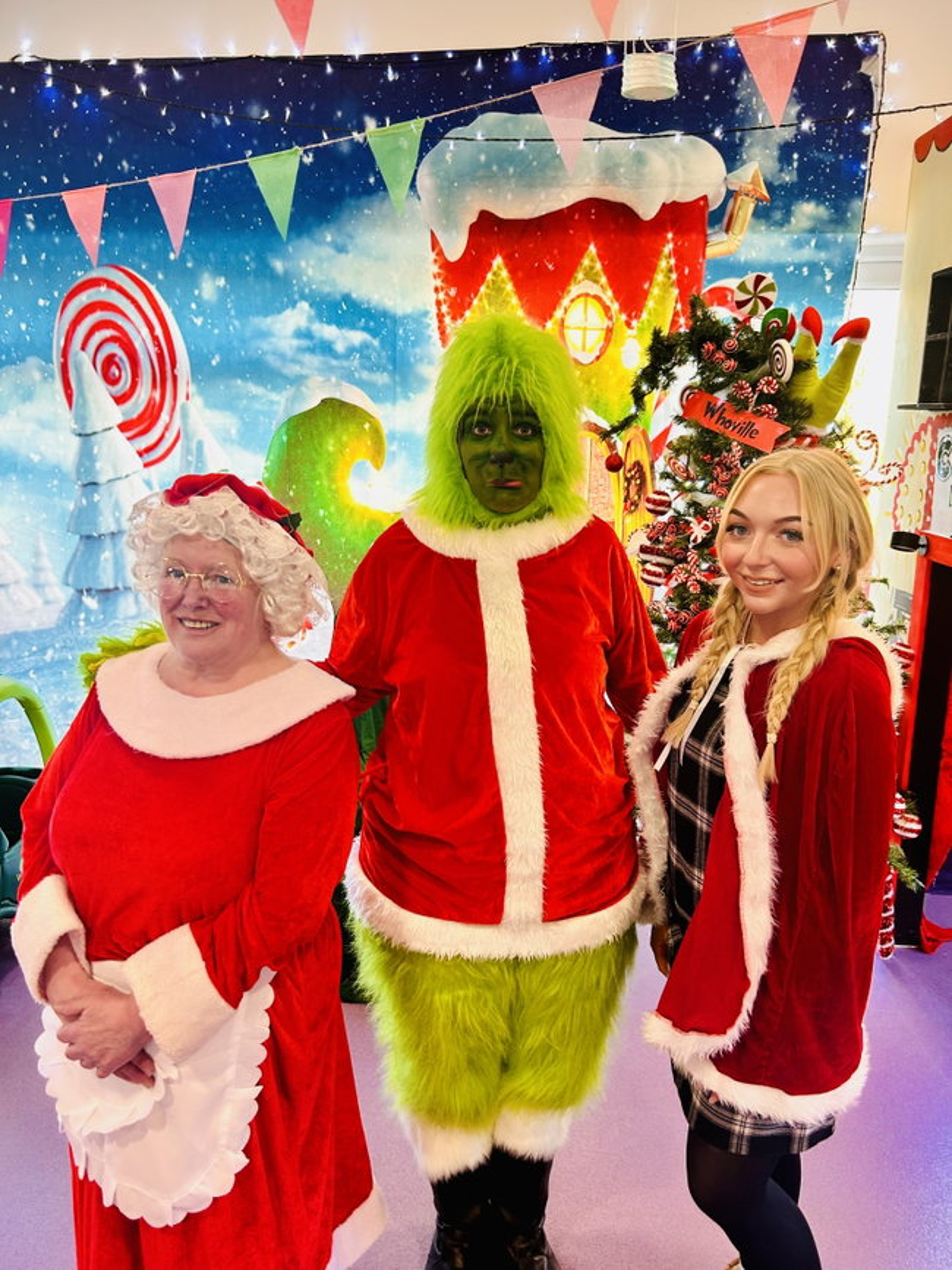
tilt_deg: -15.1
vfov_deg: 67.3
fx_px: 954
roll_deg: -1.4
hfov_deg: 53.1
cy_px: 635
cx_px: 476
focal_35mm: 26
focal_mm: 5.7
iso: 100
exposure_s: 1/50
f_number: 1.5
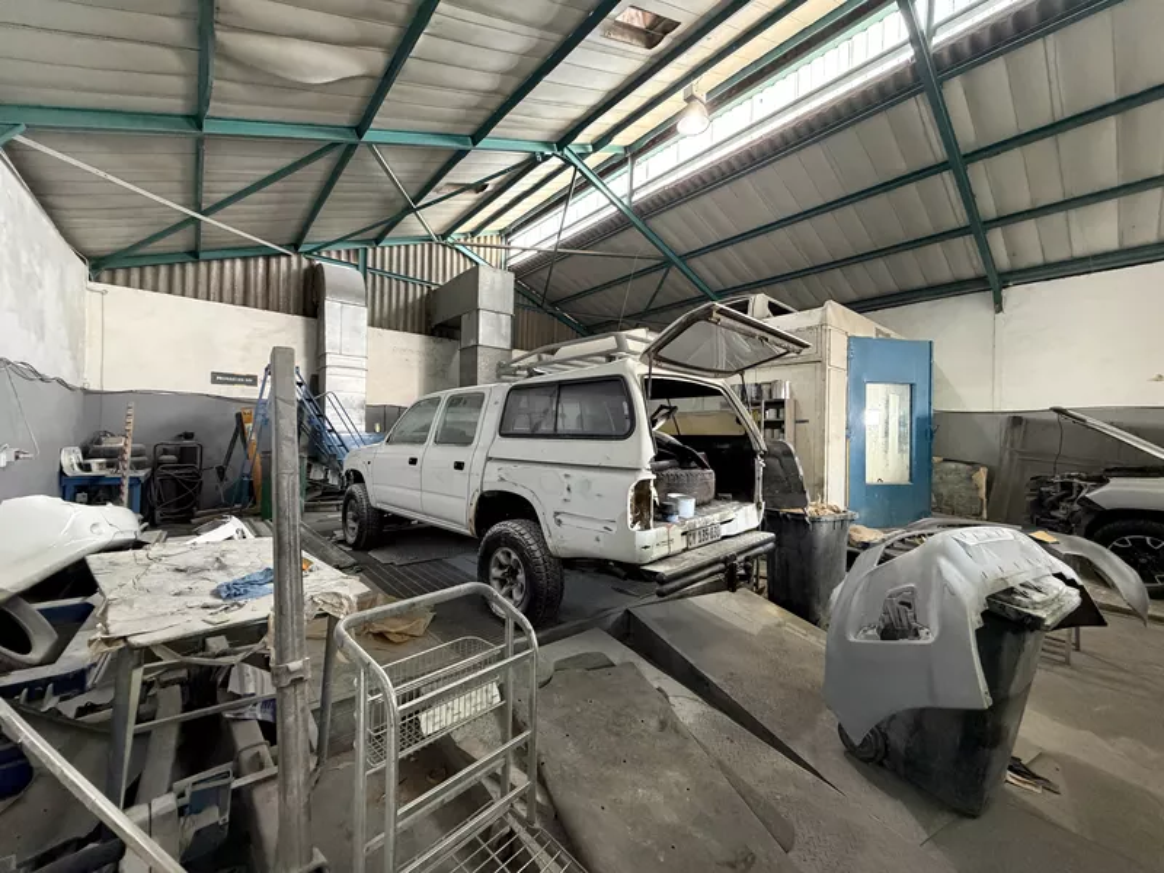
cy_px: 436
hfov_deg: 102.1
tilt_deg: -0.8
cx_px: 582
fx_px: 471
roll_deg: -0.7
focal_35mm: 14
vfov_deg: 85.7
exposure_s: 1/50
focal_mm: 2.22
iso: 640
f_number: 2.2
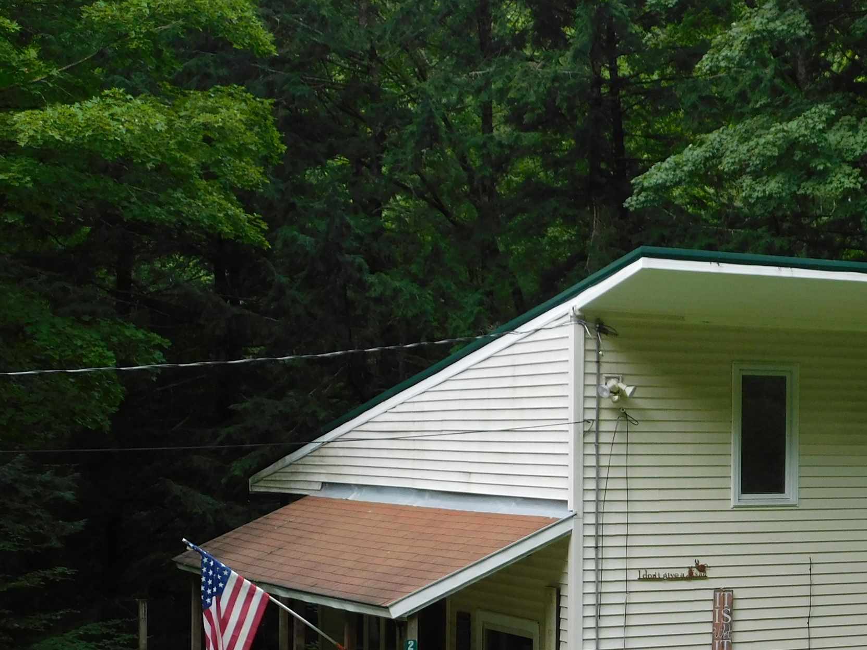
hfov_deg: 25.7
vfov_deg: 19.7
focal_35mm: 74
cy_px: 509
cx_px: 743
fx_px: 1853
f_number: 3.6
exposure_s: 1/200
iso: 125
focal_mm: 7.1
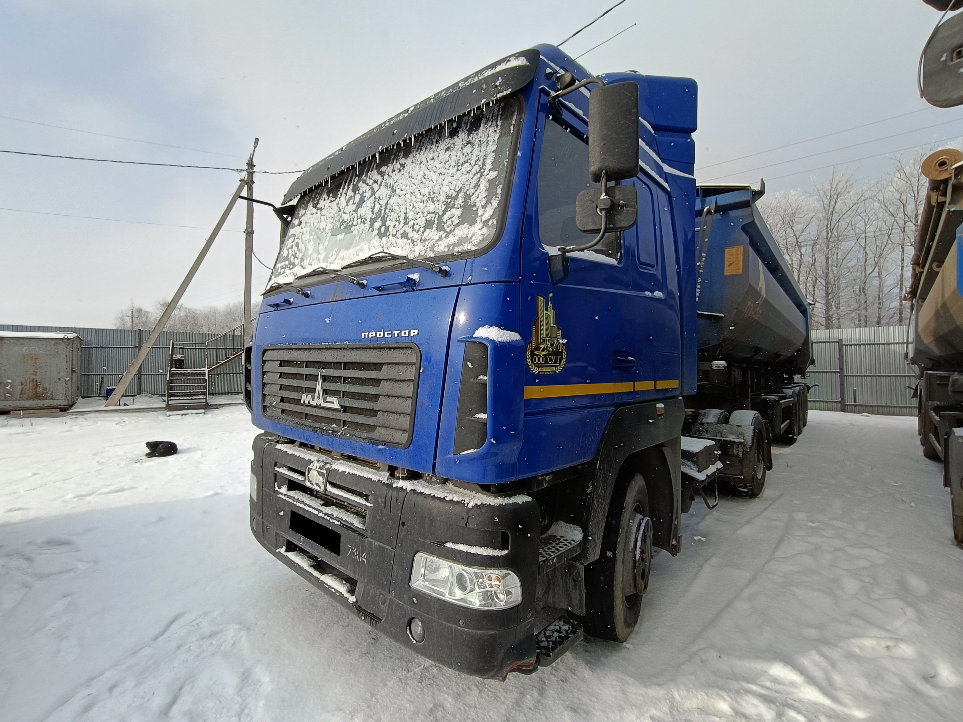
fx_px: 445
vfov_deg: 78.1
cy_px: 361
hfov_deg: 94.5
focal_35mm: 16
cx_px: 482
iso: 64
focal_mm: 2.78
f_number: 2.2
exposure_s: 1/971
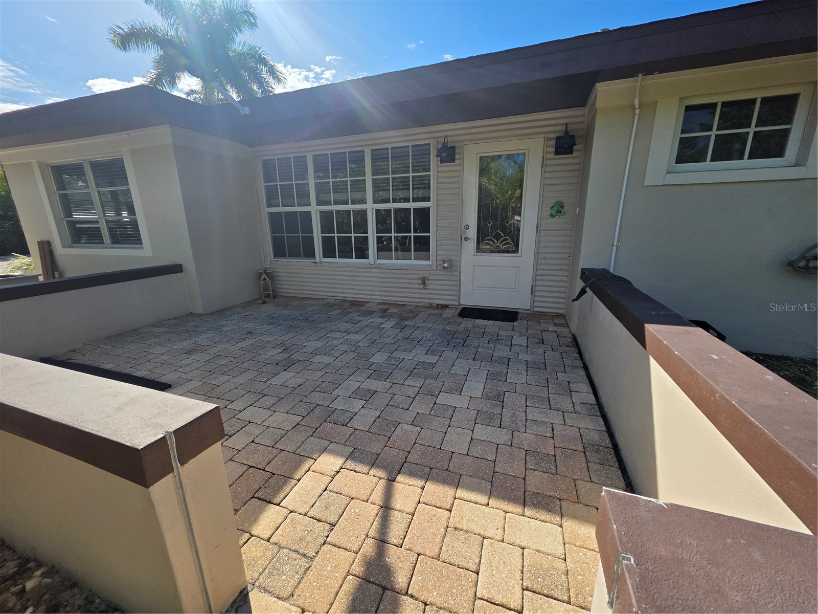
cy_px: 307
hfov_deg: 106.2
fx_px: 307
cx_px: 409
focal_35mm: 13
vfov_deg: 89.9
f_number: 1.9
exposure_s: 1/2151
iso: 40
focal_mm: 2.2
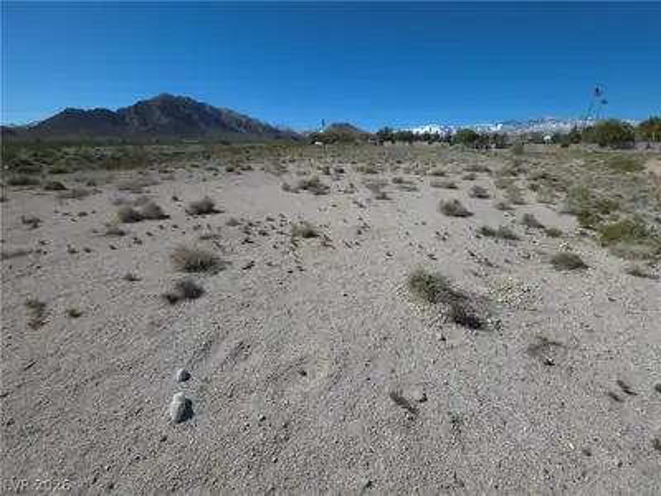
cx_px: 330
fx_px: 248
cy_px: 248
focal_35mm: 13
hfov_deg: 106.2
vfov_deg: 89.9
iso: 20
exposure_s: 1/982
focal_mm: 2.2
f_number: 1.9
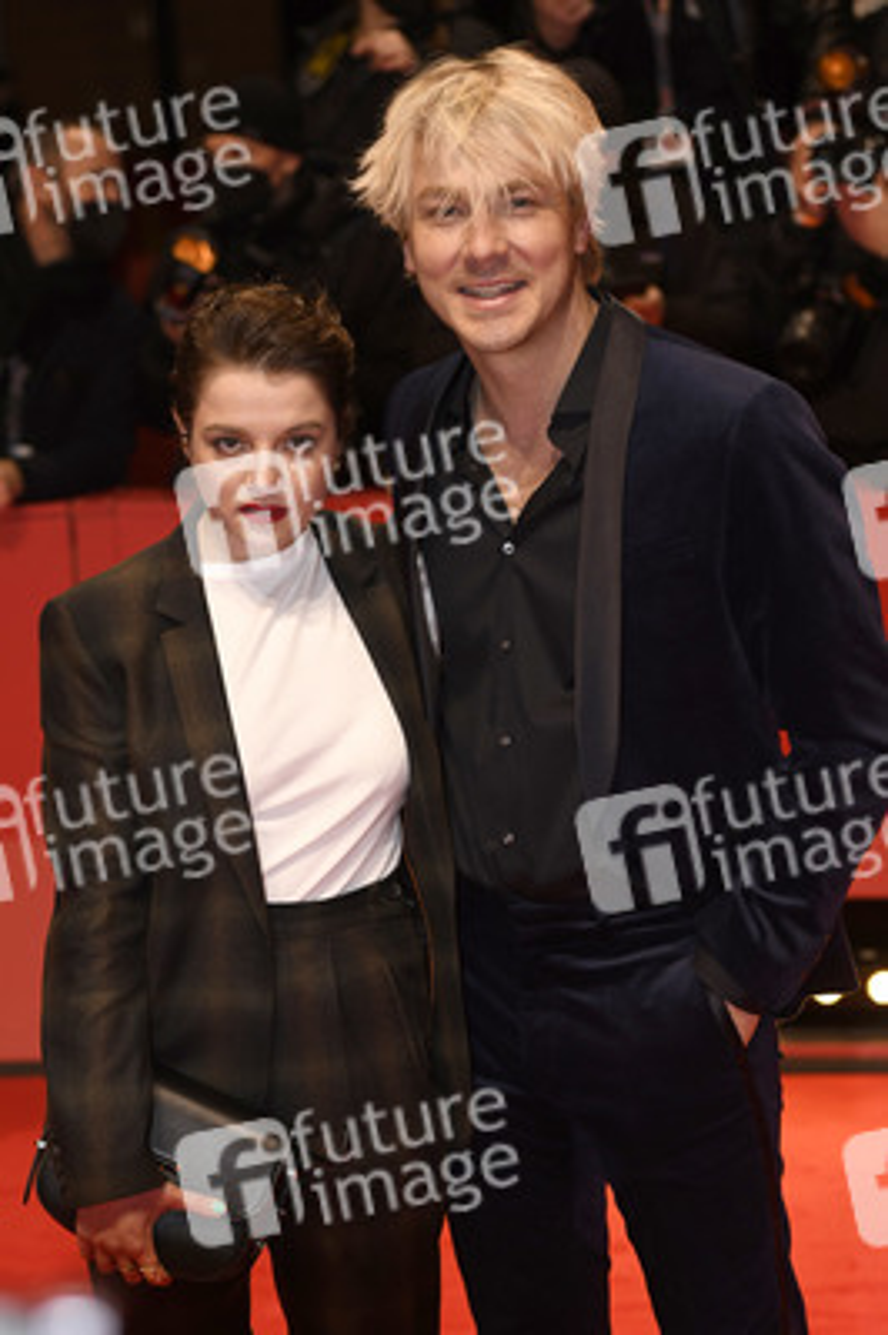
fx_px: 2594
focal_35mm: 70
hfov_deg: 19.4
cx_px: 444
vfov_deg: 28.9
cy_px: 668
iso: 800
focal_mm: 70
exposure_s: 1/400
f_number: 3.5
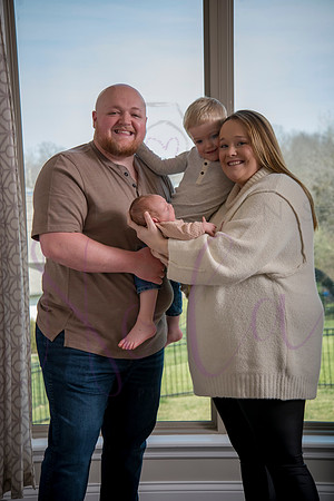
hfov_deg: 18.9
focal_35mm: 72
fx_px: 1002
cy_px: 250
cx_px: 167
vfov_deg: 28.1
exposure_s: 1/250
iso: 500
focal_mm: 72
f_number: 7.1
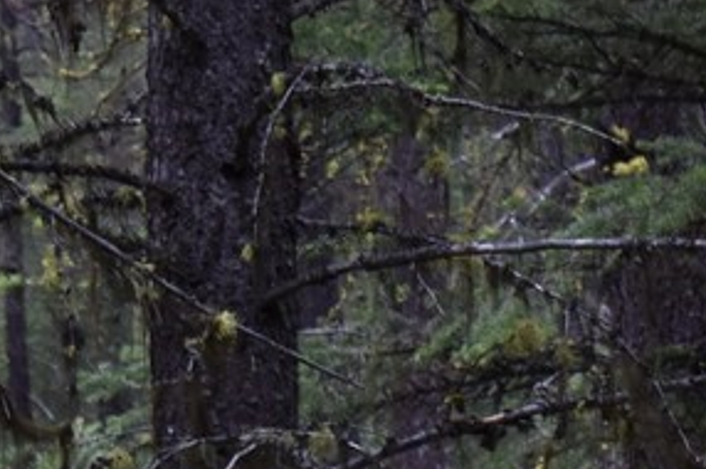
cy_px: 1307
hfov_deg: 4.2
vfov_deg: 2.8
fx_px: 9598
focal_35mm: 490
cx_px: 1097
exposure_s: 1/60
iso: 360
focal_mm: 55
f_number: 8
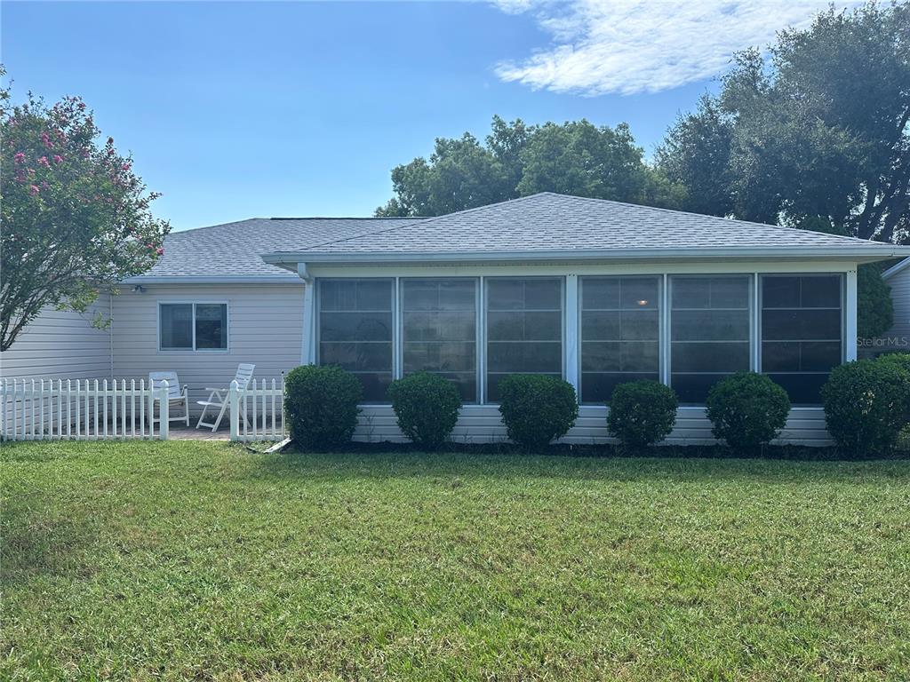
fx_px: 631
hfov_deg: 71.6
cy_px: 341
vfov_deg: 56.8
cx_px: 455
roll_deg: -0.3
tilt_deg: +1.0
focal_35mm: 24
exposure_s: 1/3155
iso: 80
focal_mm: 6.86
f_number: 1.78
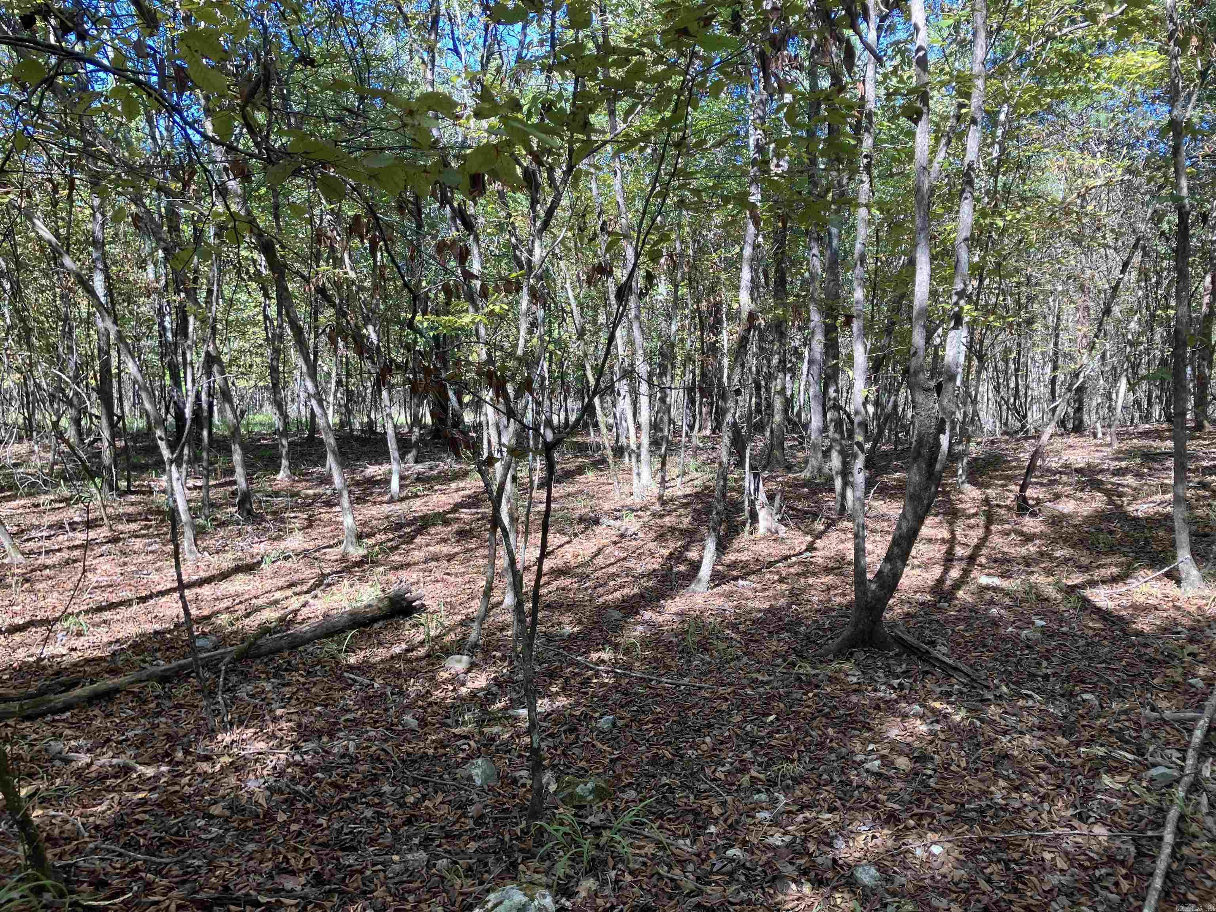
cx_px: 608
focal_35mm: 28
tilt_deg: -1.8
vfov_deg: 49.7
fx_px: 984
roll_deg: +0.4
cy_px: 456
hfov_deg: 63.4
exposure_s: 1/121
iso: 25
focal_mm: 3.99
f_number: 1.8
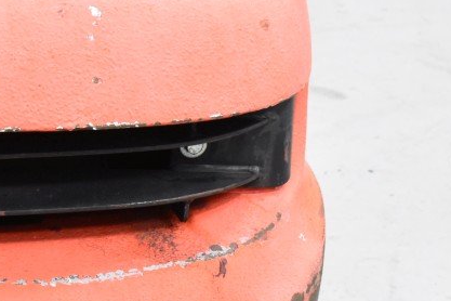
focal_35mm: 95
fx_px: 1190
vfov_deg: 14.1
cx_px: -159
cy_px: 326
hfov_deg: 19.5
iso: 1600
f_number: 5
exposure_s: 1/25
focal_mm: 22
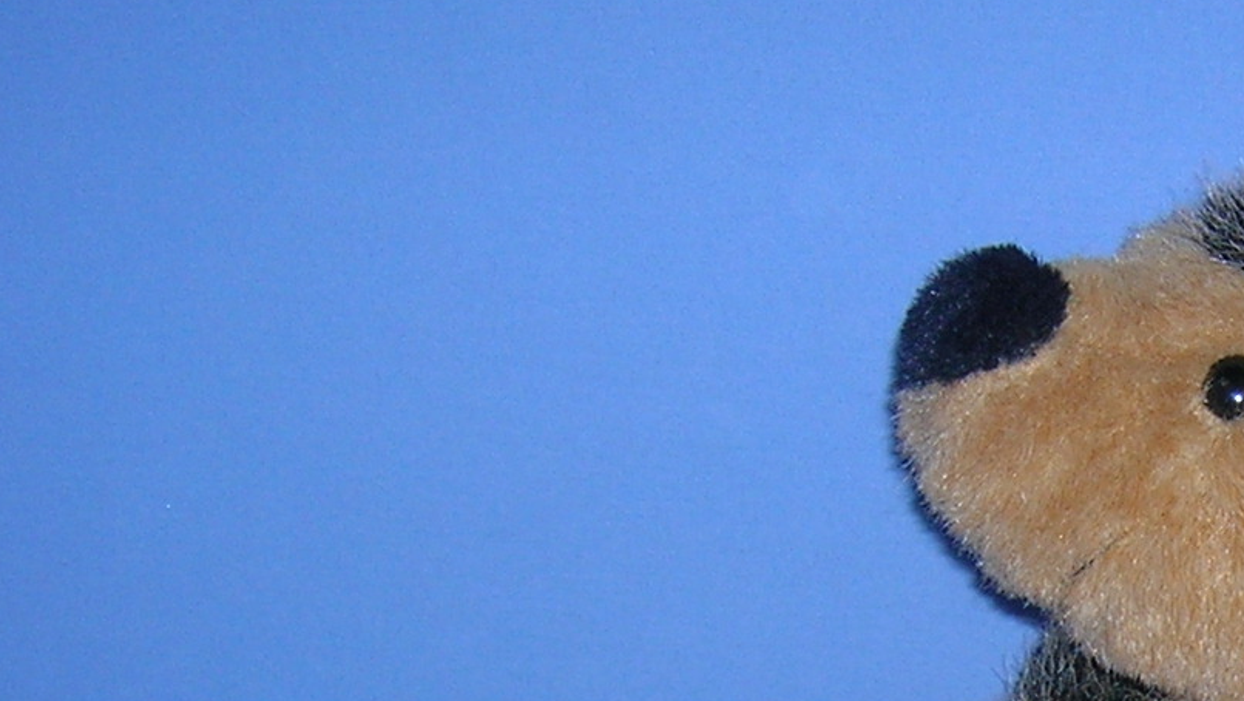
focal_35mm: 105
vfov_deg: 11.4
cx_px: 1321
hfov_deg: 19.6
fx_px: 3465
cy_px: 769
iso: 50
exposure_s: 1/60.1
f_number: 2.9
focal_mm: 5.7
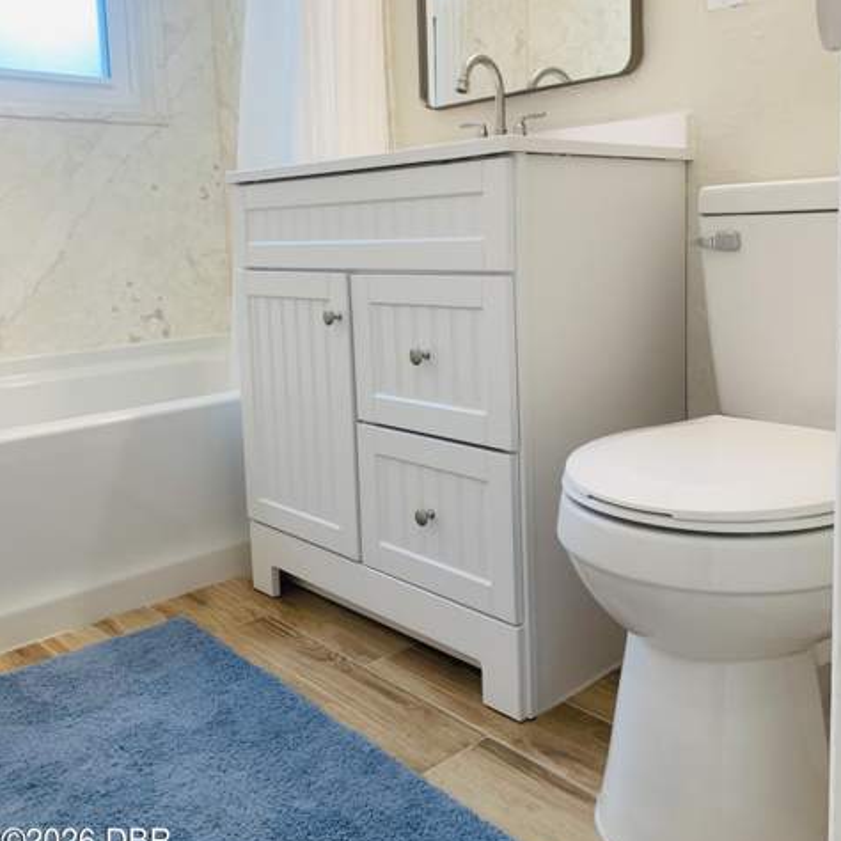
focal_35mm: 31
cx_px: 424
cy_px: 325
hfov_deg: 52.5
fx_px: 852
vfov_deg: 52.1
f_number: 1.8
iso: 50
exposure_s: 1/60
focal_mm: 4.25
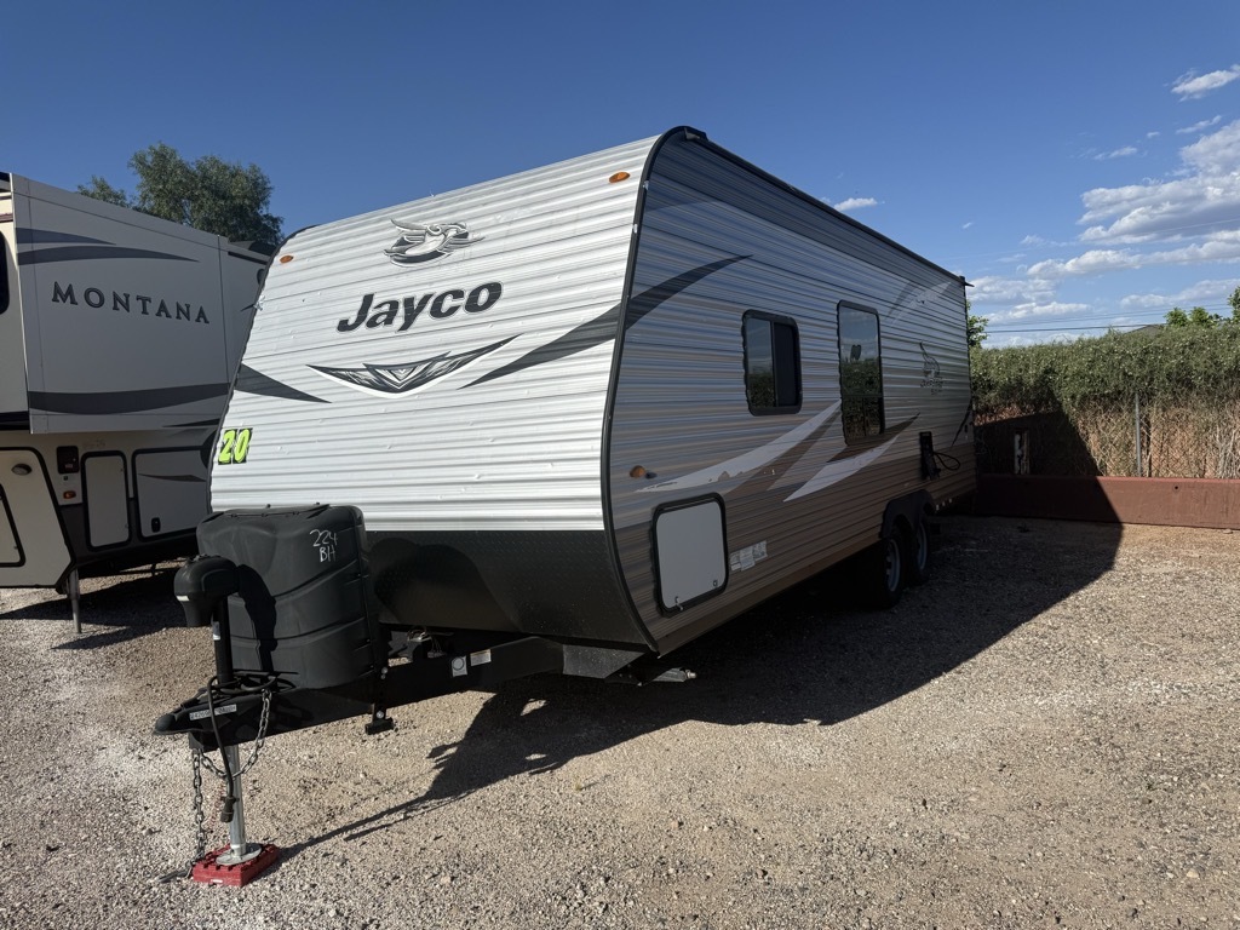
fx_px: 860
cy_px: 465
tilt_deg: +0.0
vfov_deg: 56.8
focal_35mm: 24
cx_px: 620
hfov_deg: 71.6
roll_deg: +2.7
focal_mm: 6.76
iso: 80
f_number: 1.78
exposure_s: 1/7353
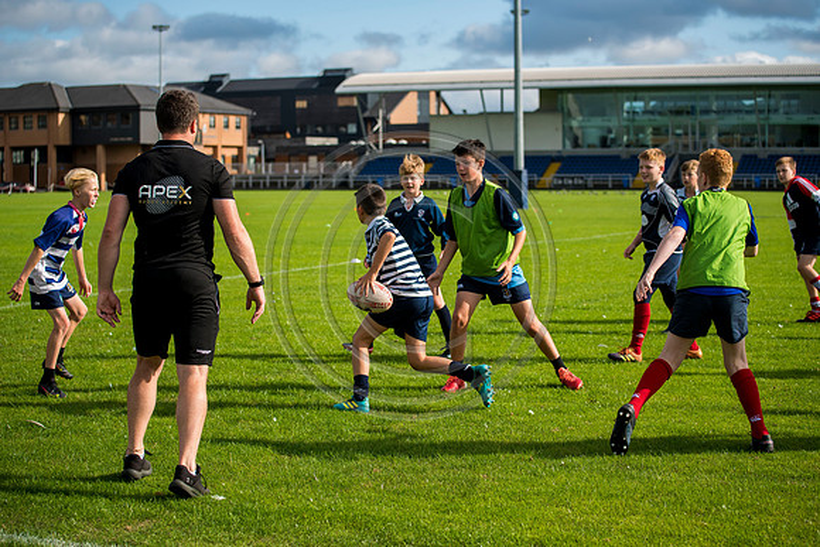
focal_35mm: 70
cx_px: 410
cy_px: 274
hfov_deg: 28.8
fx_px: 1595
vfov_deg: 19.5
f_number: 4
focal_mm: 70
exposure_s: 1/1600
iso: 250
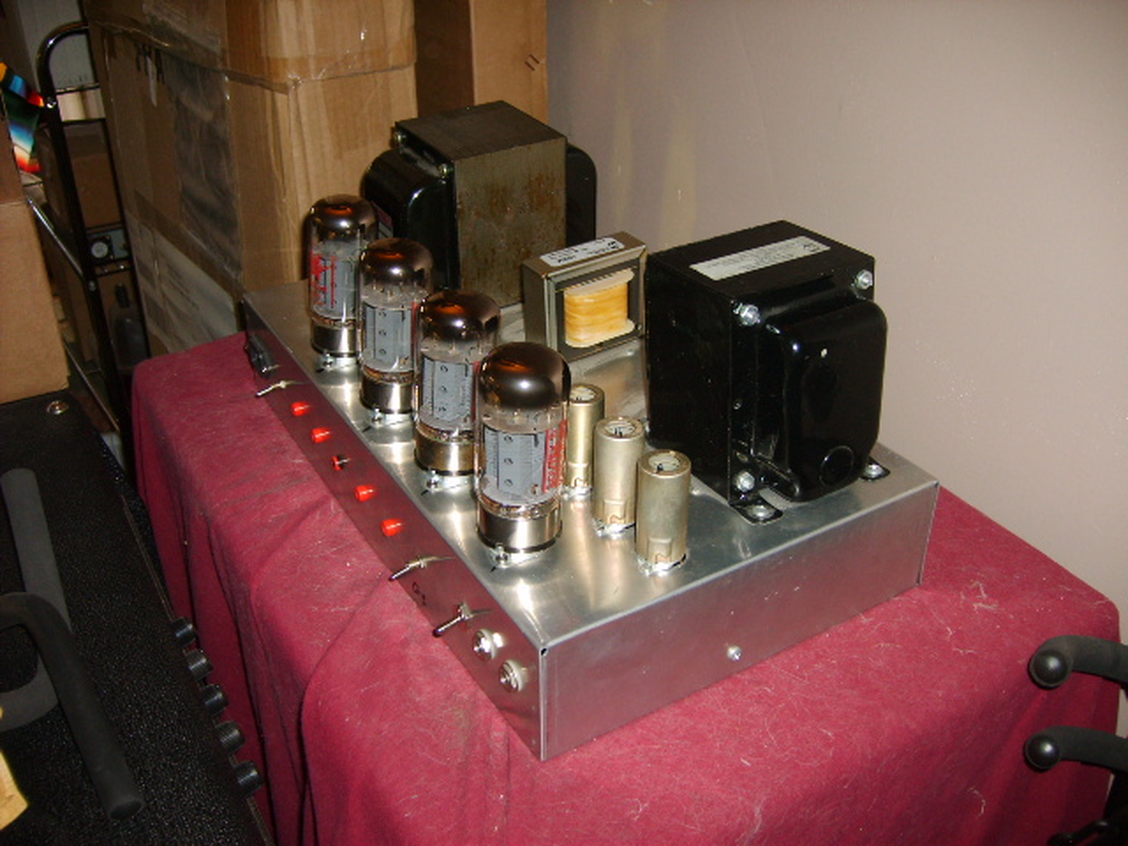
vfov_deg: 40.7
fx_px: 1141
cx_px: 564
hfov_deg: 52.6
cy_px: 423
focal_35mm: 35
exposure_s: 1/30
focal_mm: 5.8
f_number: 2.8
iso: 100
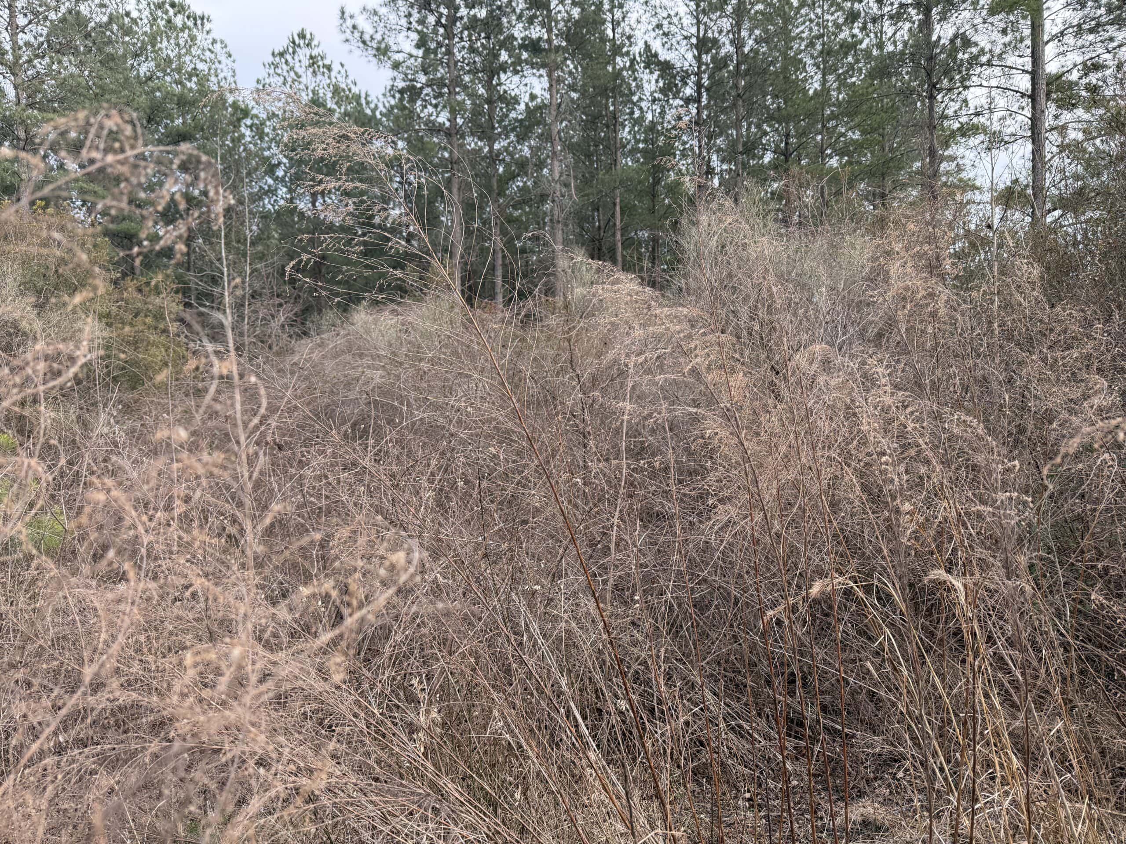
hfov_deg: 71.6
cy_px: 422
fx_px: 781
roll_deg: +3.1
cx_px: 563
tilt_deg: -2.0
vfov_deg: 56.8
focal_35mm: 24
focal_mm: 6.76
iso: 100
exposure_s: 1/677
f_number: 1.78
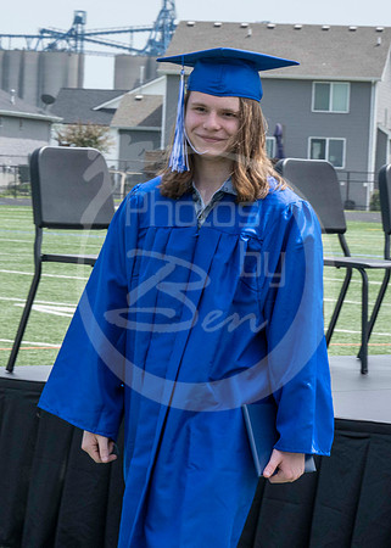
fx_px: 2760
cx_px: 8
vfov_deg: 11.3
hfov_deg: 8.1
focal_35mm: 177
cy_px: 165
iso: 200
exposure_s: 1/250
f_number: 13
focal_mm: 70
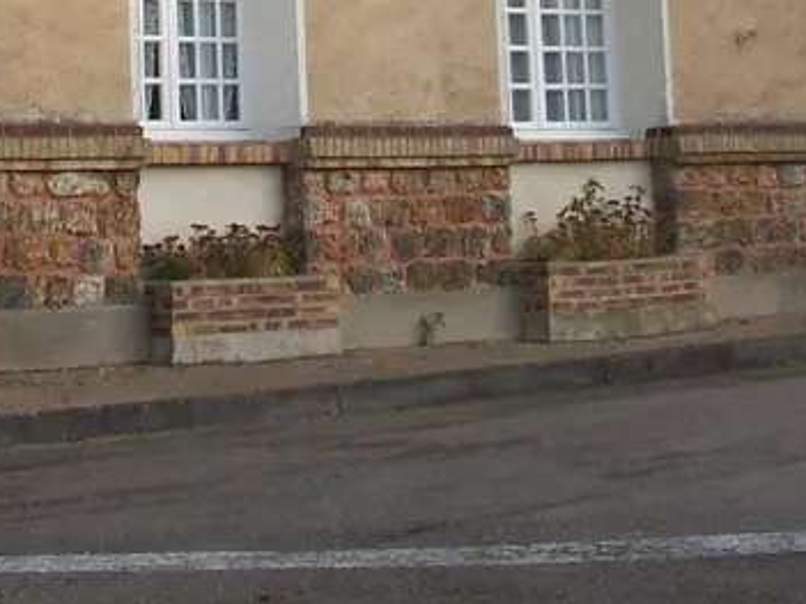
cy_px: -496
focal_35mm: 135
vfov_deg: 10.3
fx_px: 3142
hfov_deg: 14.5
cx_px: 152
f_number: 2.8
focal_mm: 6.2
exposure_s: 1/358
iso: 80
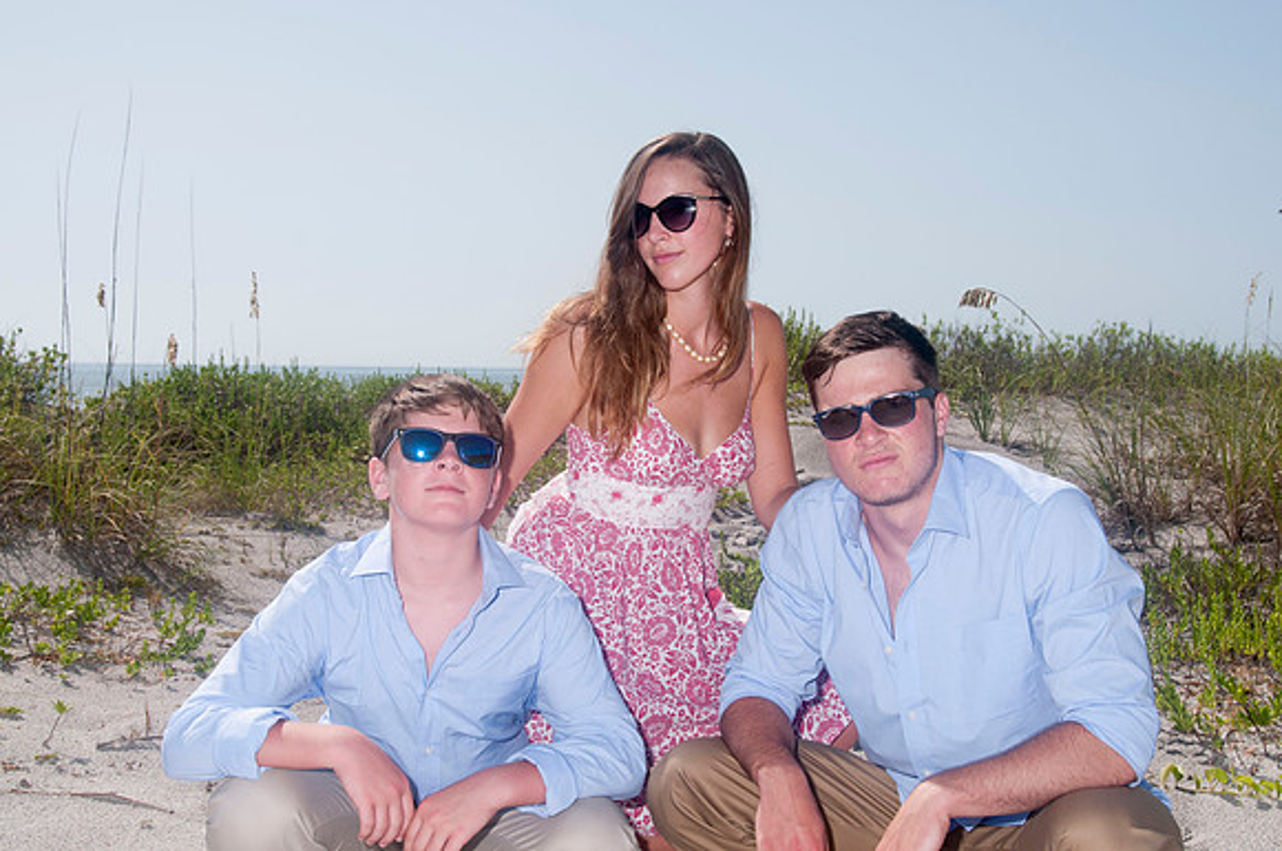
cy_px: 426
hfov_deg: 35.1
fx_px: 2027
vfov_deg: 23.7
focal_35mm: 57
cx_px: 641
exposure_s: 1/250
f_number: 13
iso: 100
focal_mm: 38
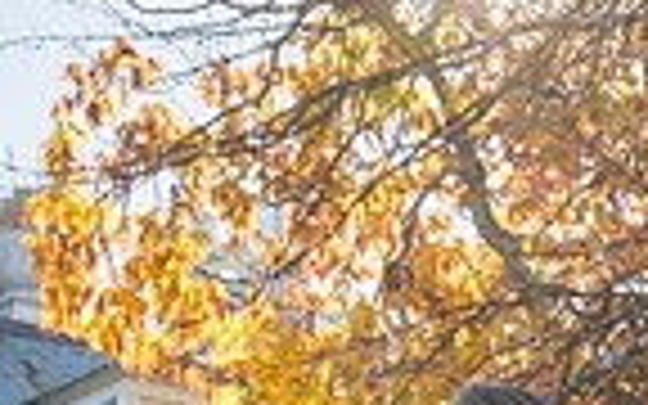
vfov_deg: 6.4
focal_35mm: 197
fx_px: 3479
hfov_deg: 10.6
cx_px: 603
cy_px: 868
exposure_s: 1/160
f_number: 18
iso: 640
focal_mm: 62
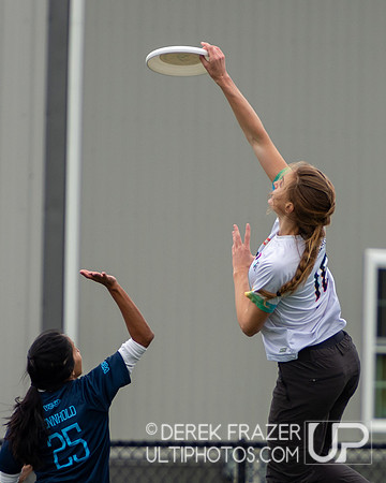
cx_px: 223
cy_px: 371
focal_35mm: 843
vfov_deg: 2.3
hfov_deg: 1.8
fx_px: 12034
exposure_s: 1/1000
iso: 720
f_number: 5.6
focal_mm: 380
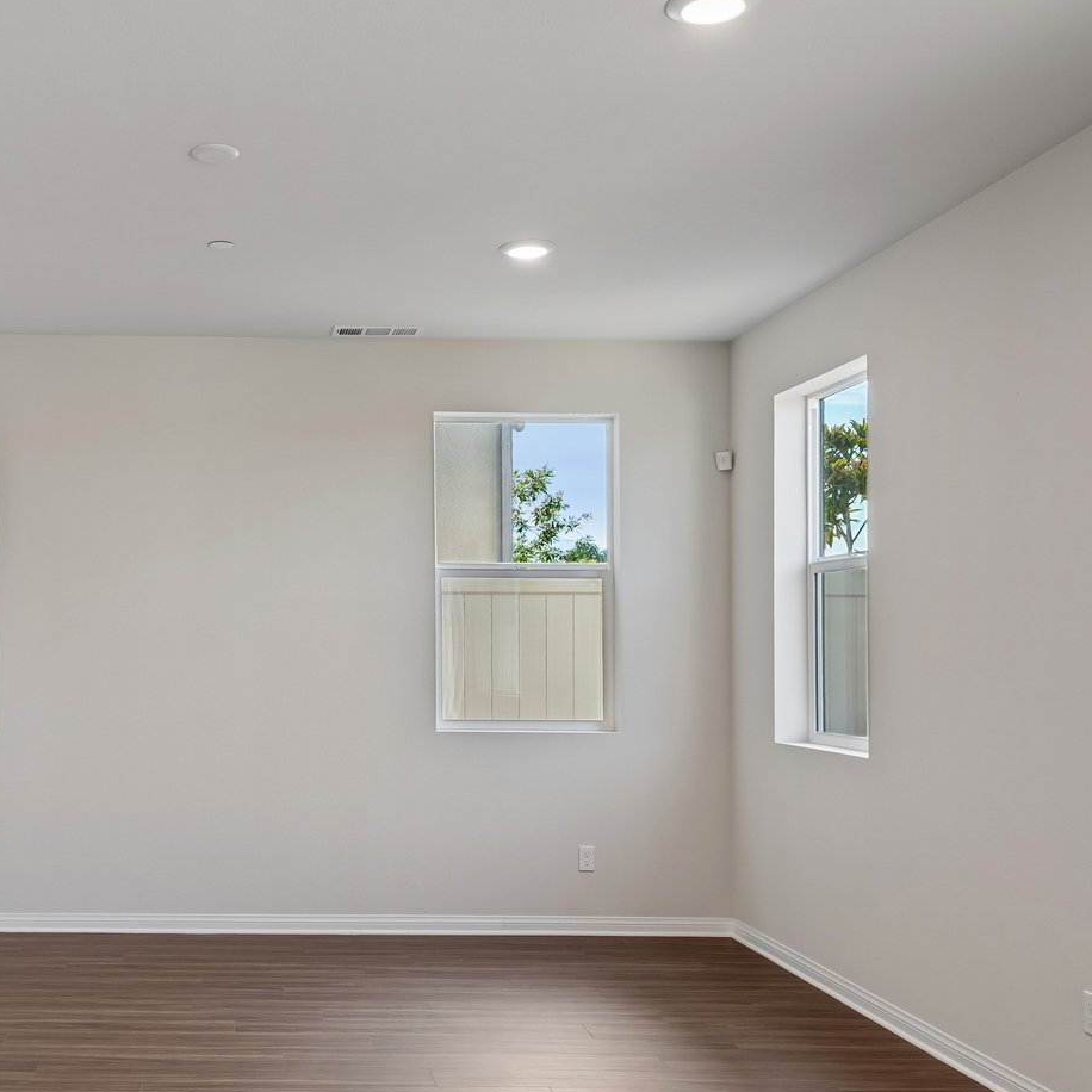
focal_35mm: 38
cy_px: 634
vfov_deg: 43.7
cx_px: 272
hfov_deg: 42.5
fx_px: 1356
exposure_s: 1/30
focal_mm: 20
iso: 320
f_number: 8
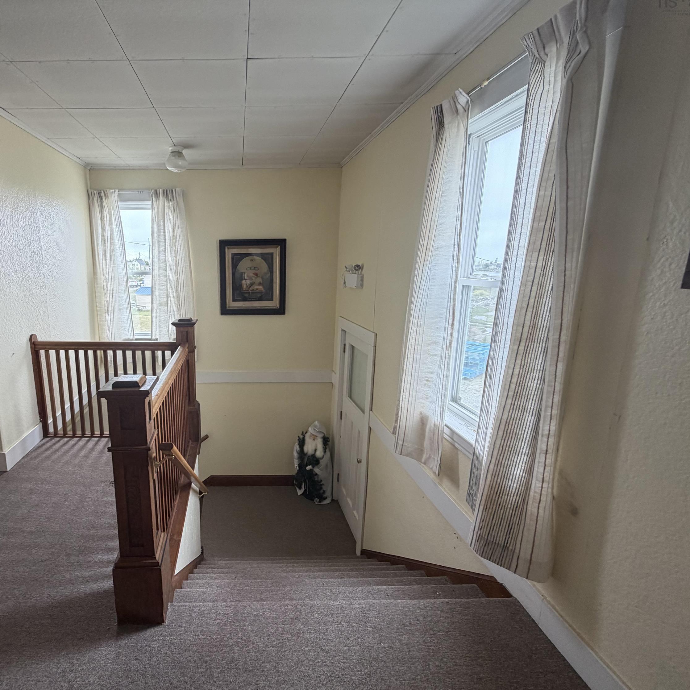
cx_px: 237
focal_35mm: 17
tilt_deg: -10.8
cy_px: 341
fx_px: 383
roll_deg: +0.3
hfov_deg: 81.5
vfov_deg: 84.0
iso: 160
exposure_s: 1/121
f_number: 2.2
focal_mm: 2.22
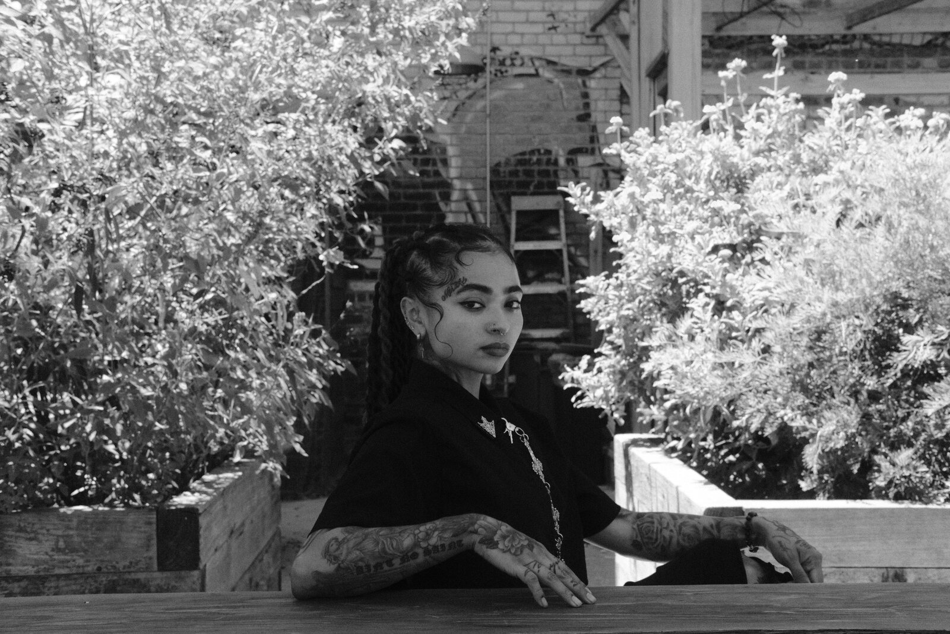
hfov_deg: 37.5
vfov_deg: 25.5
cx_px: 475
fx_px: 1399
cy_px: 317
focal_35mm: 53
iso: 1000
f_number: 9
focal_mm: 35
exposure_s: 1/250
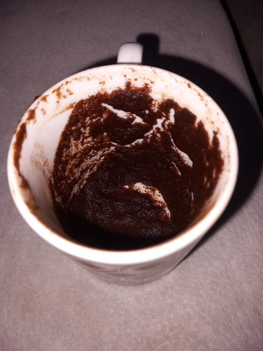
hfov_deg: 51.4
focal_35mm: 27
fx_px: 274
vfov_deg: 65.3
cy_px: 176
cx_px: 132
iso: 32
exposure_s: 1/100
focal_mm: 4
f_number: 1.8
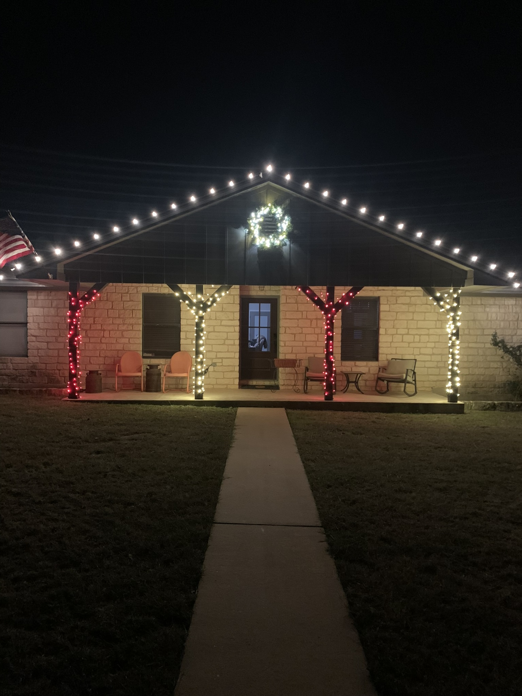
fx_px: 523
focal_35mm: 26
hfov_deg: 53.1
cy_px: 348
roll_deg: -2.0
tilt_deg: -1.3
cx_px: 261
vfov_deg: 67.3
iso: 800
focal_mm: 4.25
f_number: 1.8
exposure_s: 1/15
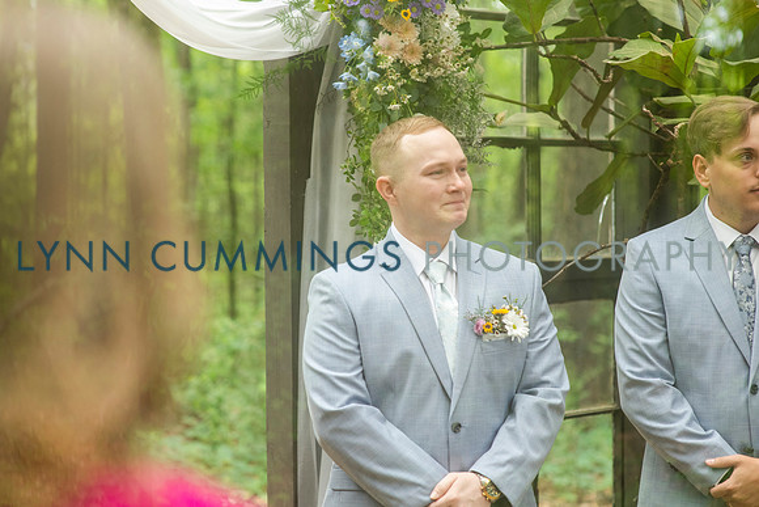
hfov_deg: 21.7
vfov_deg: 14.6
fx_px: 1982
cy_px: 240
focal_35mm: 94
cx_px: 359
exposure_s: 1/250
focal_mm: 85
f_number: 3.2
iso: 500
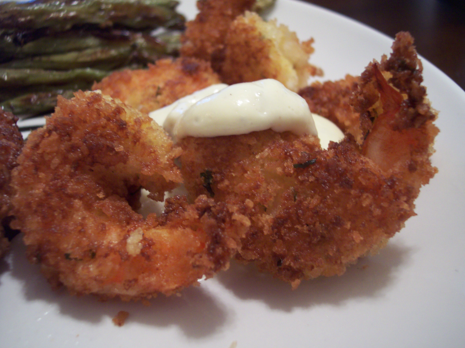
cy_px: 172
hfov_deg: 47.9
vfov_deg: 36.8
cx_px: 236
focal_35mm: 39
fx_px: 524
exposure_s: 1/8
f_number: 2.8
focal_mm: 8
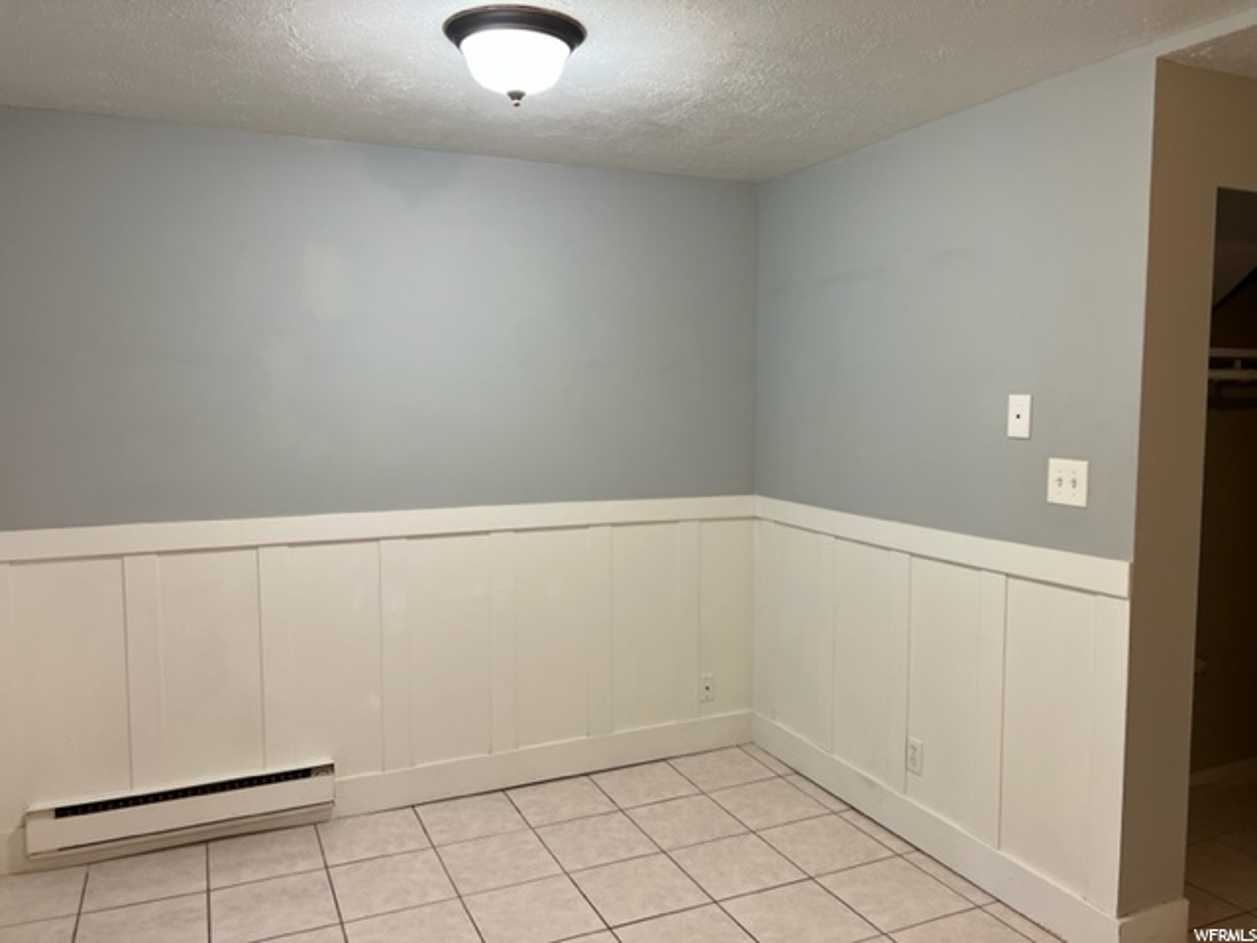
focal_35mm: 26
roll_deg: +0.5
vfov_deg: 53.1
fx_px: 944
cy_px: 472
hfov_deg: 67.3
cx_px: 628
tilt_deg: -4.5
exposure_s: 1/60
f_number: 1.5
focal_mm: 5.7
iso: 80
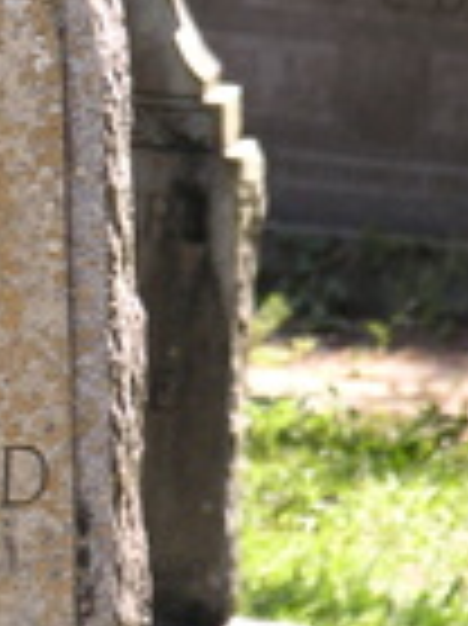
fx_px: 17350
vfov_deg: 2.1
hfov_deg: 1.5
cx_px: -331
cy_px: 531
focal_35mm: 961
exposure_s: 1/80.8
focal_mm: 57.3
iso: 50
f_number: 4.8
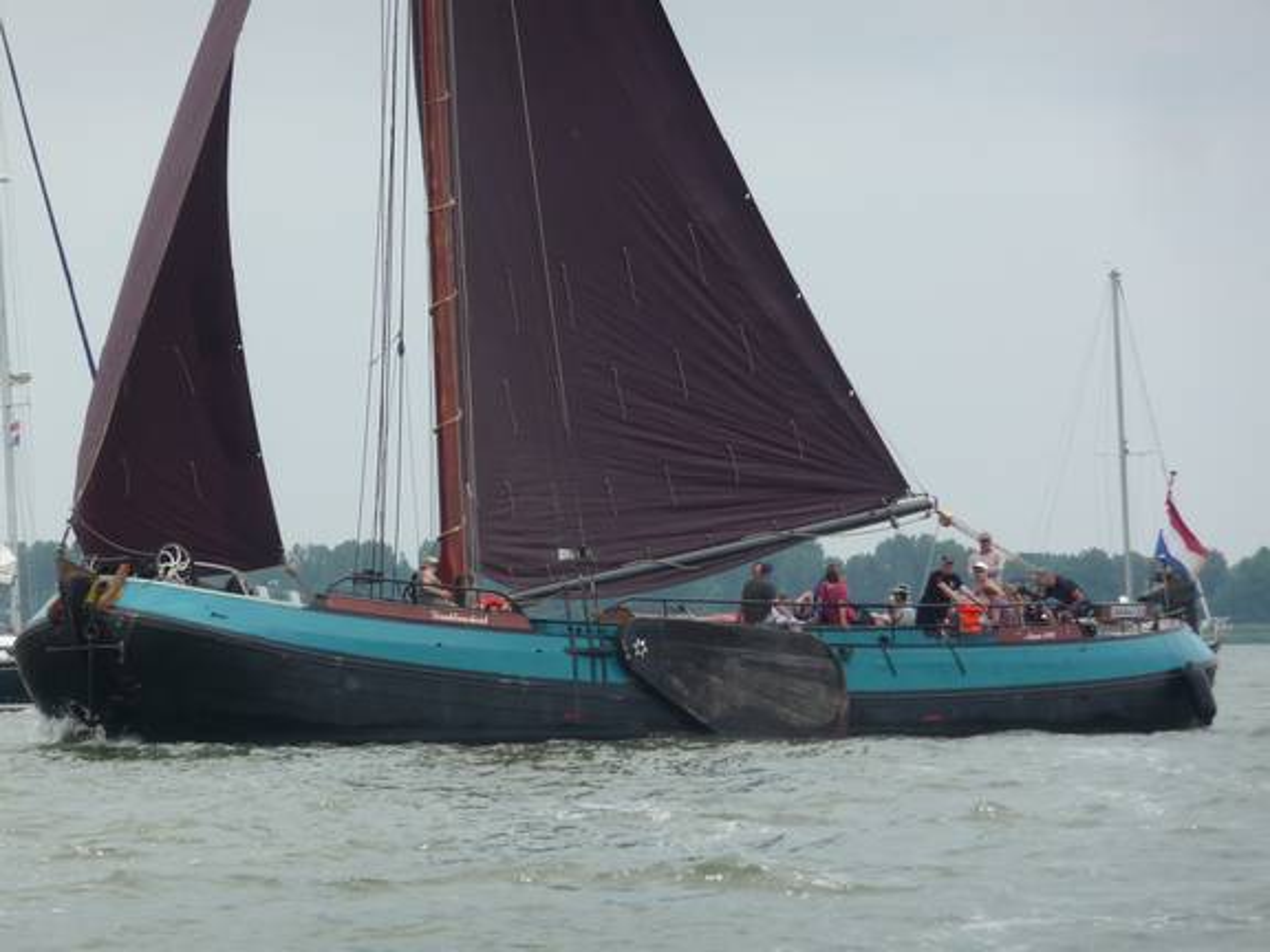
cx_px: 635
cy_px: 476
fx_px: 10273
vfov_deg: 5.3
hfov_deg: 7.1
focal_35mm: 280
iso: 100
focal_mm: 47
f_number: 4.9
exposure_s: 1/320
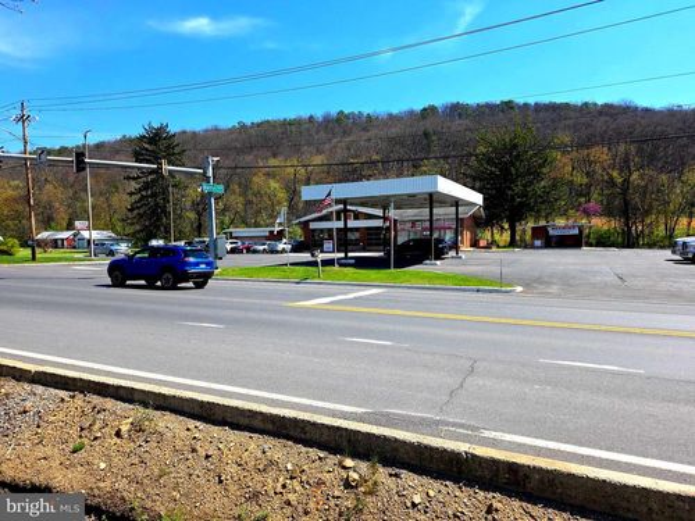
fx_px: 462
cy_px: 260
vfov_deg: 58.9
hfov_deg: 73.9
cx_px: 348
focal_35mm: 23
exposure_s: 1/5958
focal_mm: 6.25
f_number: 1.7
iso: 80
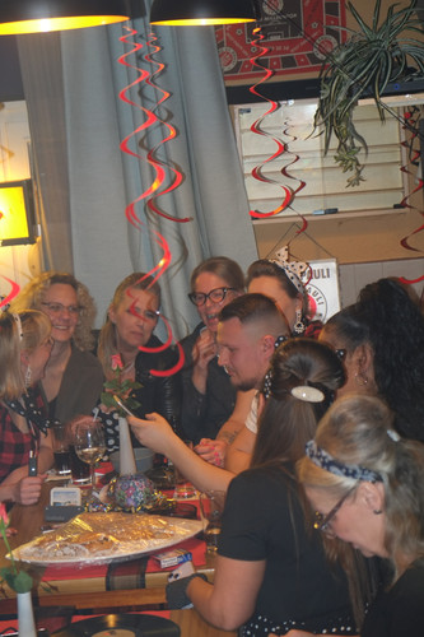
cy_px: 318
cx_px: 212
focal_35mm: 83
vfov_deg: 24.5
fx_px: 1467
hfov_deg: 16.4
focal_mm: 55
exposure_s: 1/15
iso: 800
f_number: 4
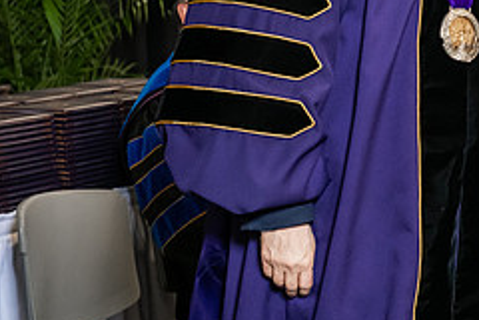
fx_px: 2248
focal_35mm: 169
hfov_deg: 12.0
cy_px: -51
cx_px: 481
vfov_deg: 8.1
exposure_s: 1/200
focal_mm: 70
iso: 2500
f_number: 5
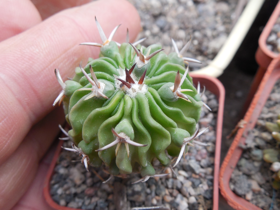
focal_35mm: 31
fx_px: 251
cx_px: 140
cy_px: 105
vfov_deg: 45.4
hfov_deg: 58.4
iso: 140
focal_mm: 5.6
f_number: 3.6
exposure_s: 1/30
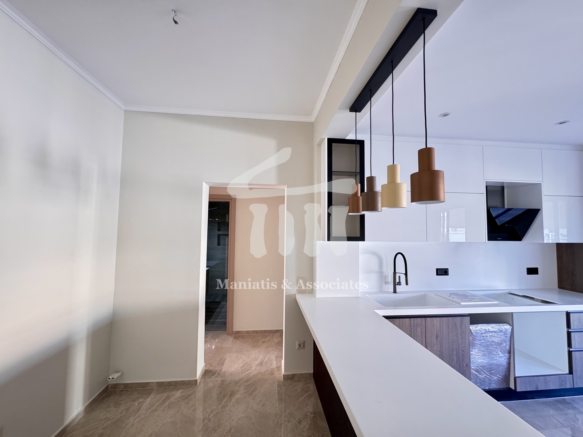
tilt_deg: +3.9
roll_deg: +0.1
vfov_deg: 85.7
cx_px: 292
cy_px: 218
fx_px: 236
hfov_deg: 102.1
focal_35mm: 14
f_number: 2.2
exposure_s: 1/60
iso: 320
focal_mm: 2.22
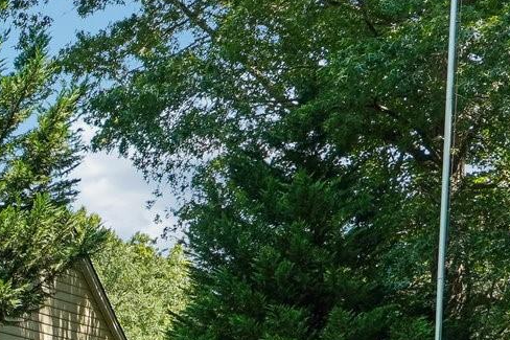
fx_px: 1784
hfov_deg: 14.6
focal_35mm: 126
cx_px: -362
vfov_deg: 10.6
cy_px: 472
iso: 100
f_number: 8
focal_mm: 20
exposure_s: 1/45
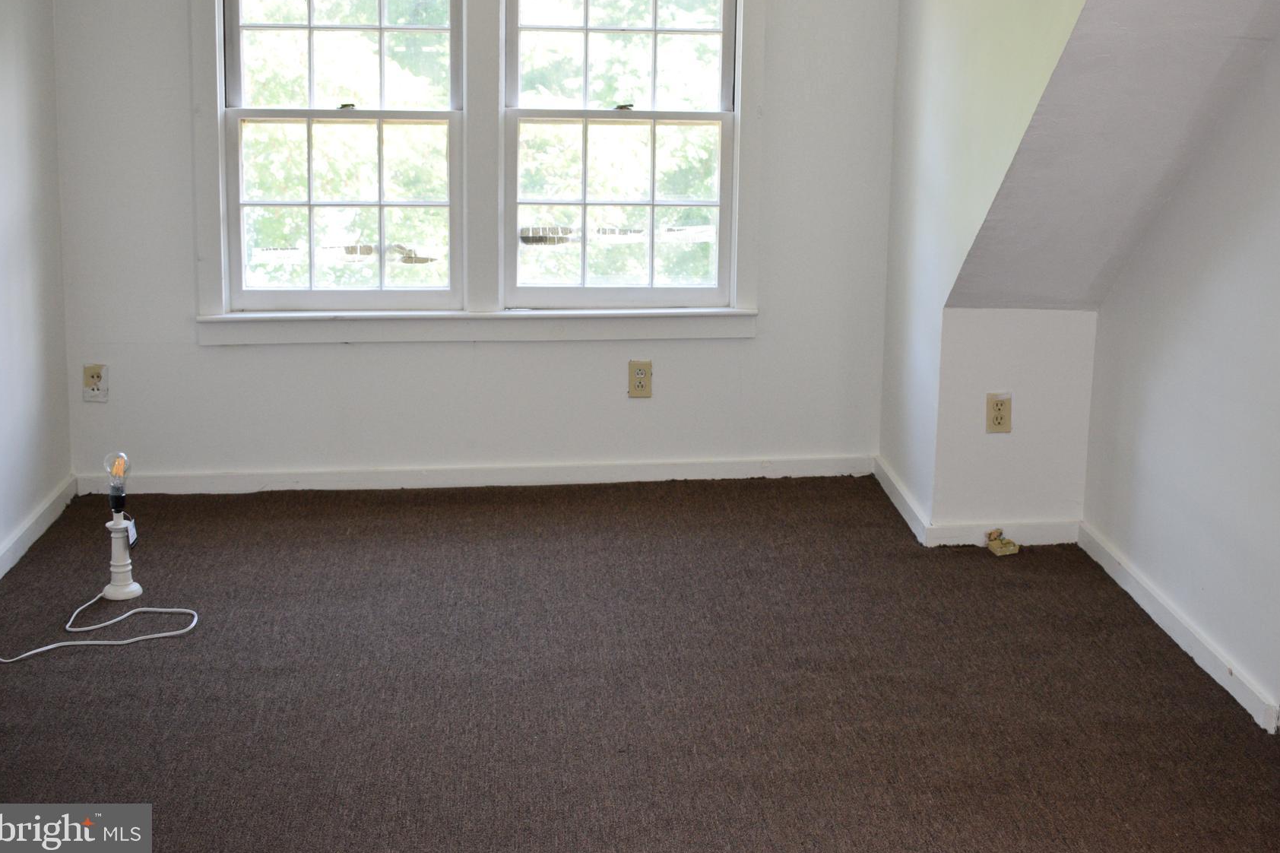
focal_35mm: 46
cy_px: 340
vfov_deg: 29.4
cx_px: 762
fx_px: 1621
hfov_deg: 42.9
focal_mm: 25
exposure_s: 1/100
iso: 800
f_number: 5
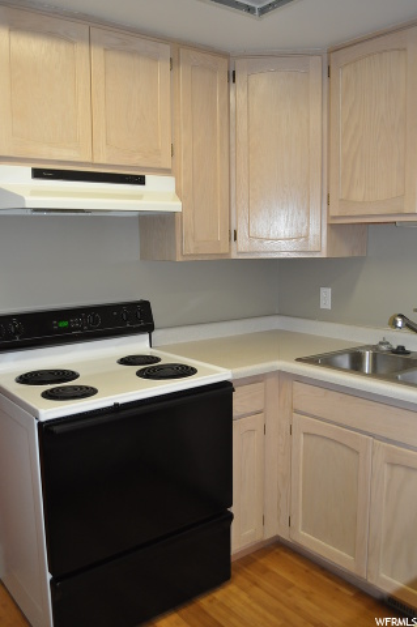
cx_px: 208
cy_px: 314
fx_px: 522
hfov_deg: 43.5
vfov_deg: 62.0
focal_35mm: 30
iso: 800
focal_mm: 20
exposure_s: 1/100
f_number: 3.8
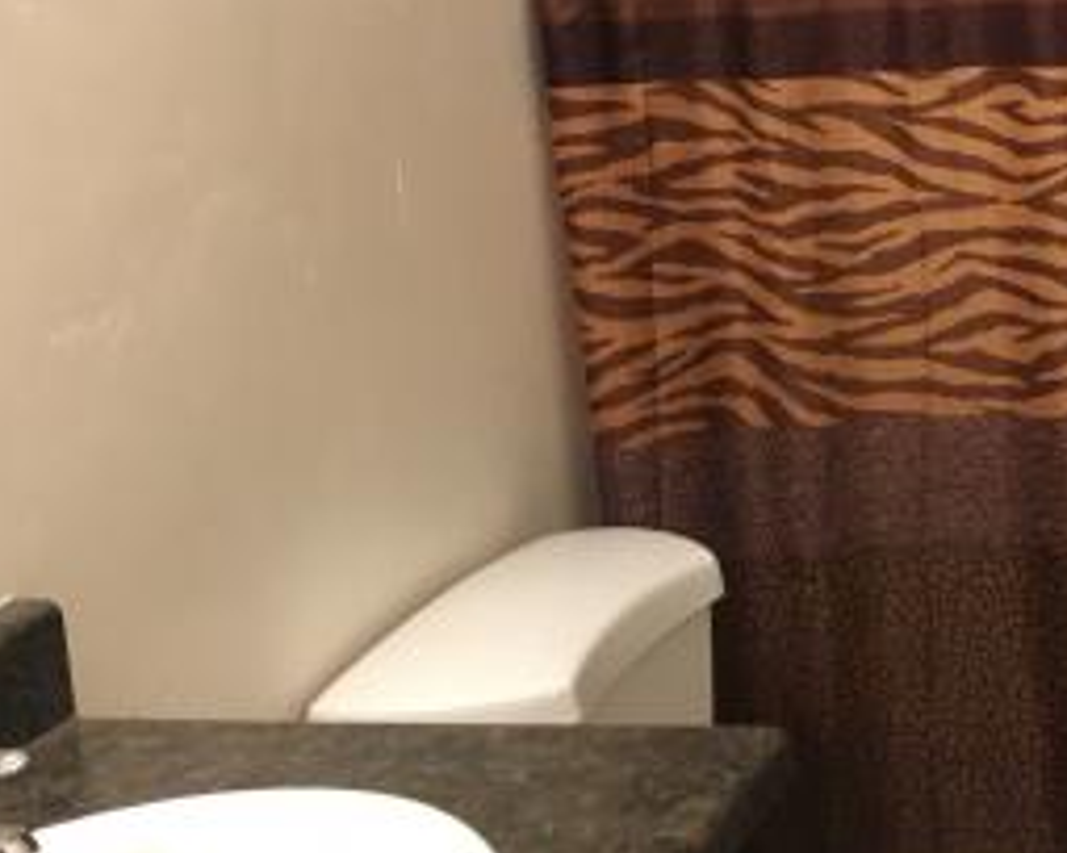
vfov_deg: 21.5
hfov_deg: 25.3
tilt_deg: -12.9
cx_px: 1088
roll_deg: +3.1
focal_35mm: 71
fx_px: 2242
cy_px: 293
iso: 100
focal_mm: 4.15
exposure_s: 1/30
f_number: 2.2
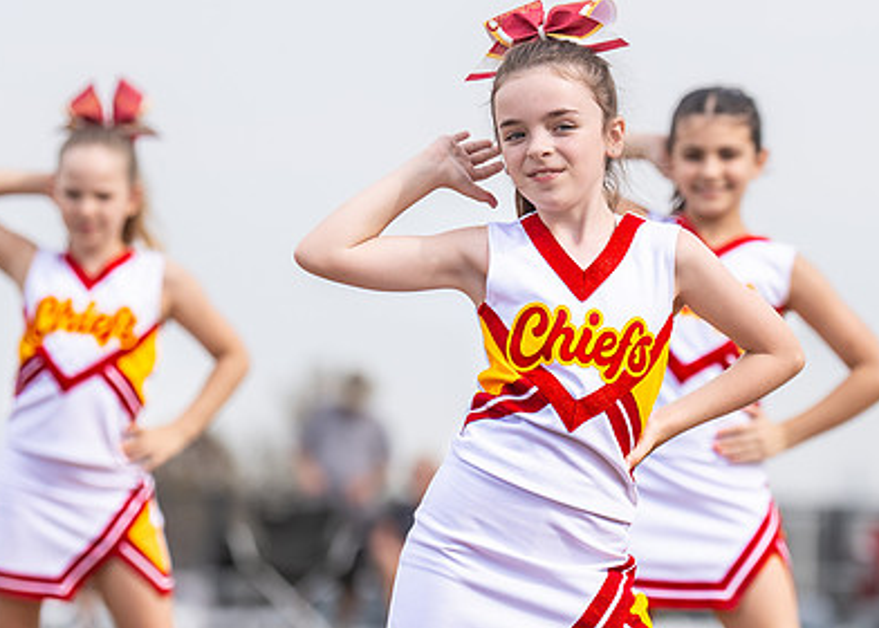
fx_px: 9312
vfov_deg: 3.9
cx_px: 542
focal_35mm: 373
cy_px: 431
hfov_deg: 5.4
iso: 160
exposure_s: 1/1600
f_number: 2.8
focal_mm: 132
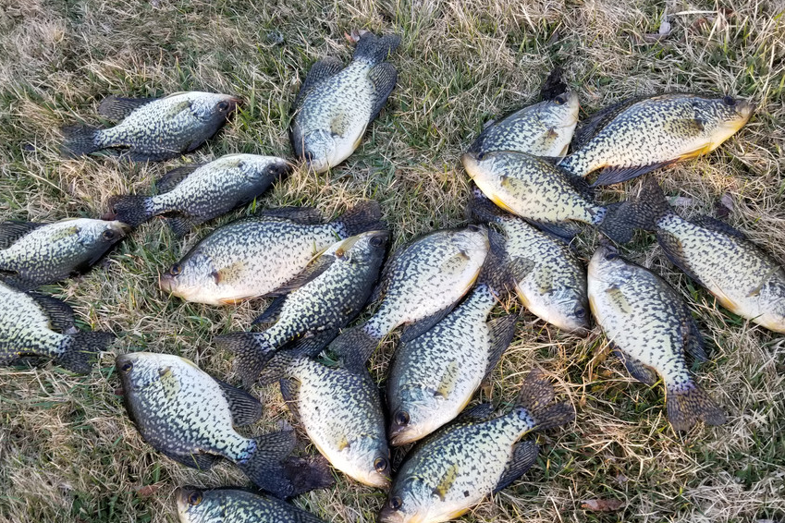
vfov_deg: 38.5
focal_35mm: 34
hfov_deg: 55.7
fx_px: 741
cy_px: 341
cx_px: 361
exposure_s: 1/128
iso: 50
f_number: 1.7
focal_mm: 4.25
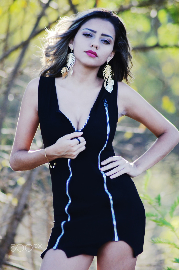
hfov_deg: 3.7
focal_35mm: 375
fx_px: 2809
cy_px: 135
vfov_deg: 5.5
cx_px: 90
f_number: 5
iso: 320
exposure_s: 1/250
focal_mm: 250
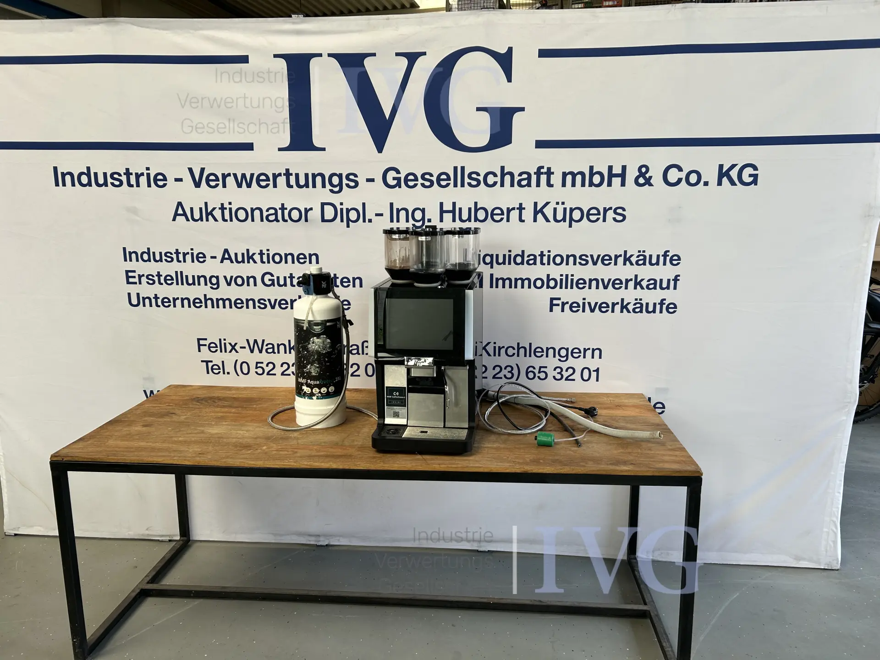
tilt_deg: -11.3
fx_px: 661
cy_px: 330
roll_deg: +0.0
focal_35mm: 26
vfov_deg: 53.1
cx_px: 440
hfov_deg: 67.3
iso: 40
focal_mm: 5.7
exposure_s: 1/164
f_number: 1.5
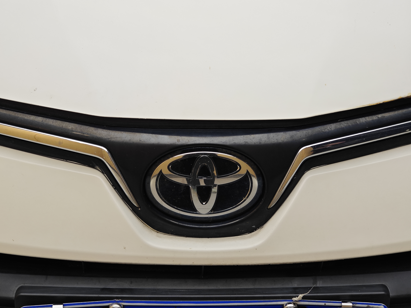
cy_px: 155
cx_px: 204
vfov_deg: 18.9
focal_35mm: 78
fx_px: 926
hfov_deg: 25.0
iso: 100
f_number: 1.8
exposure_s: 1/100
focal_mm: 9.87
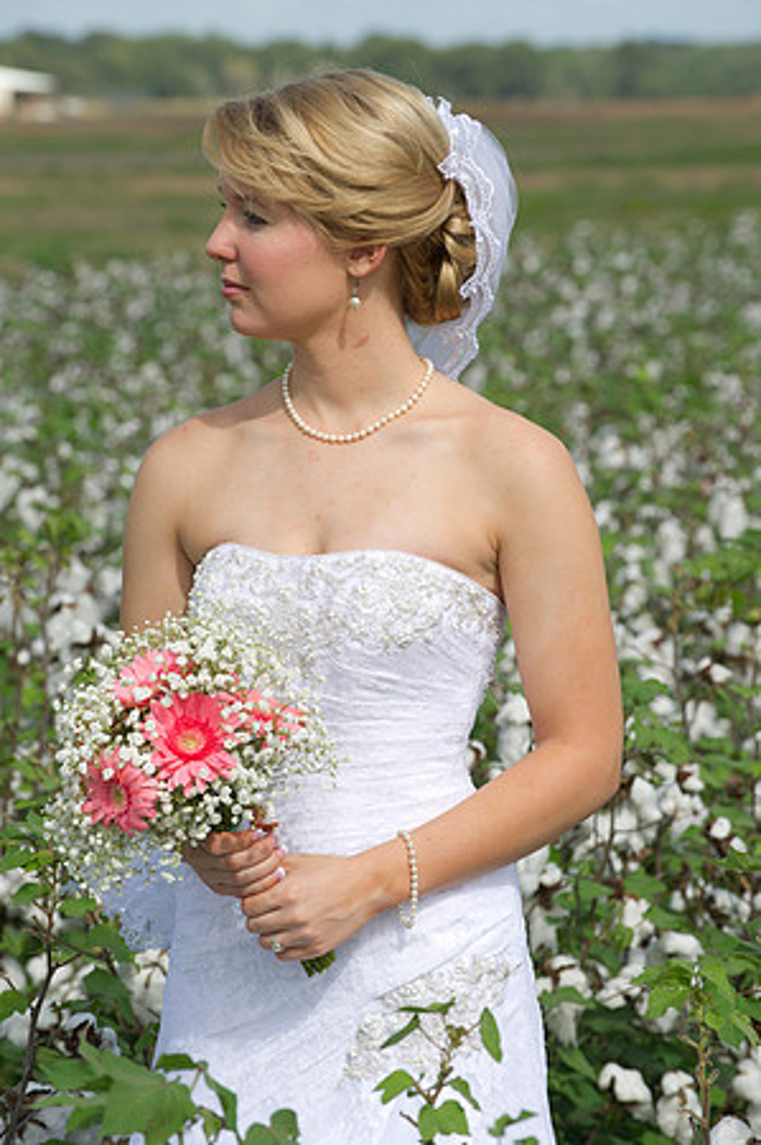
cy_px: 572
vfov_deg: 12.1
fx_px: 5402
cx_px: 380
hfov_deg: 8.1
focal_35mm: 170
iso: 160
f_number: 8
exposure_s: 1/200
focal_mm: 170
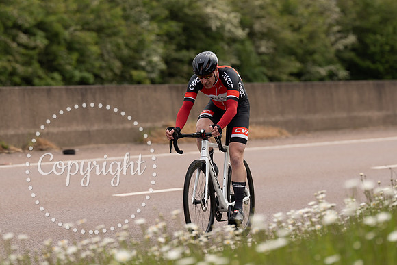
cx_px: 198
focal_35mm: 281
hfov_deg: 7.3
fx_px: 3104
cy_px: 79
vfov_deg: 4.9
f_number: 4
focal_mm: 200
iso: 125
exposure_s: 1/800
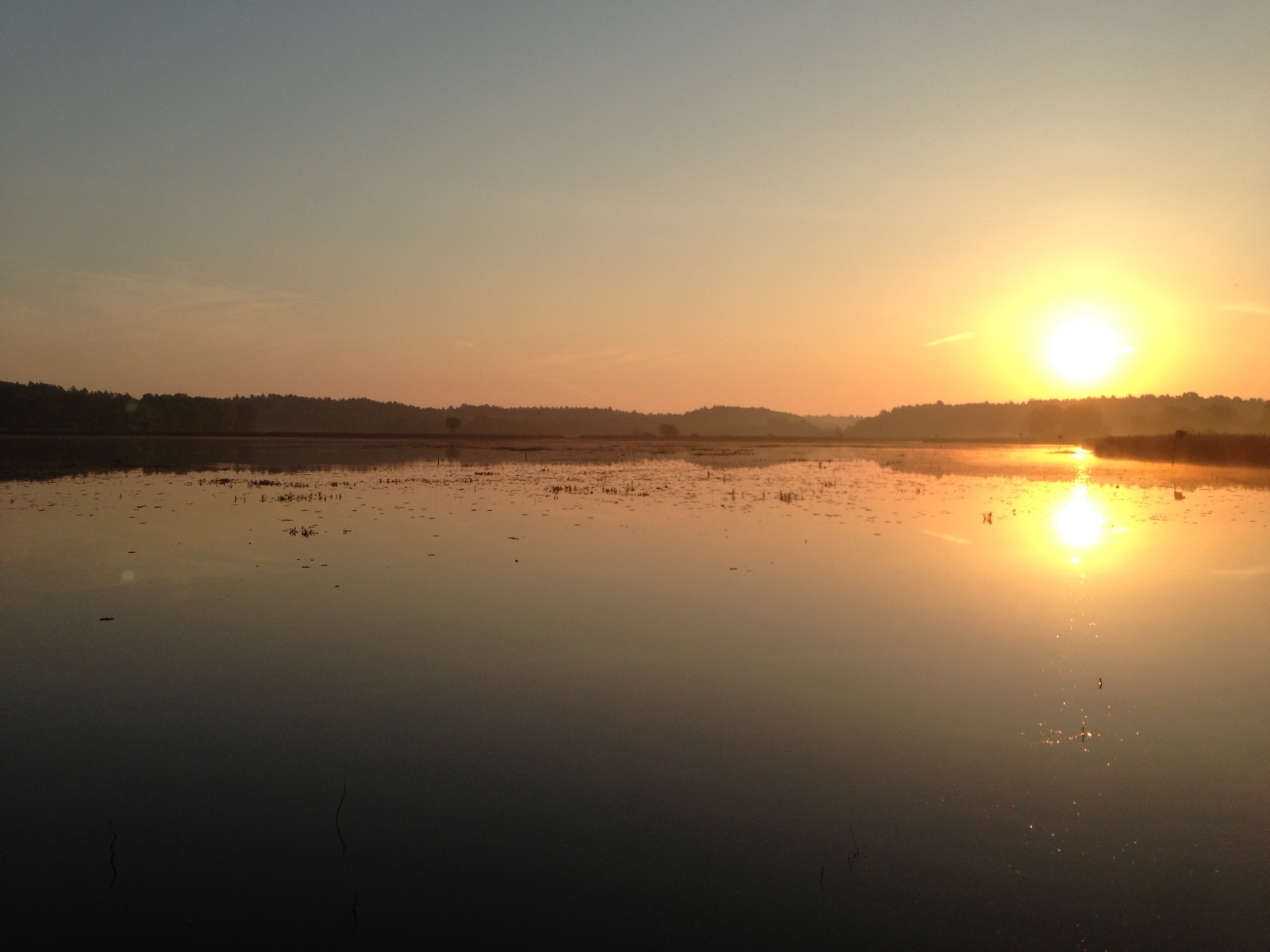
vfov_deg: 42.9
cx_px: 635
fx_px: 1211
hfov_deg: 55.4
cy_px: 476
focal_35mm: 33
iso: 50
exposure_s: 1/1391
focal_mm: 4.13
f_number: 2.4
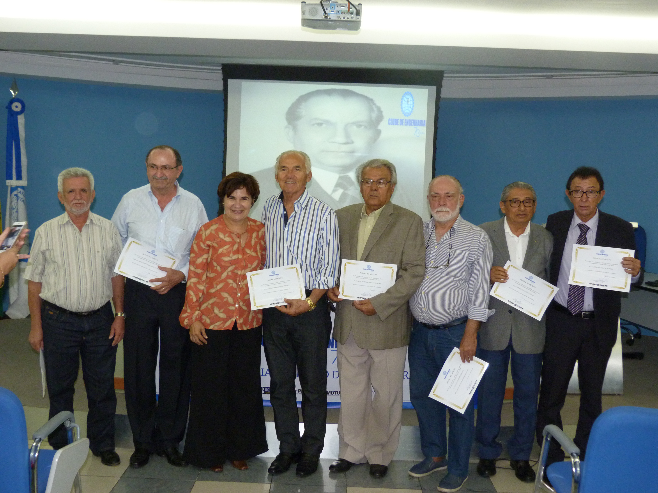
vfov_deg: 37.7
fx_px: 722
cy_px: 246
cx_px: 329
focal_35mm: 38
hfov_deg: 49.0
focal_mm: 6.8
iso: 320
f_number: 3.1
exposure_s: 1/60
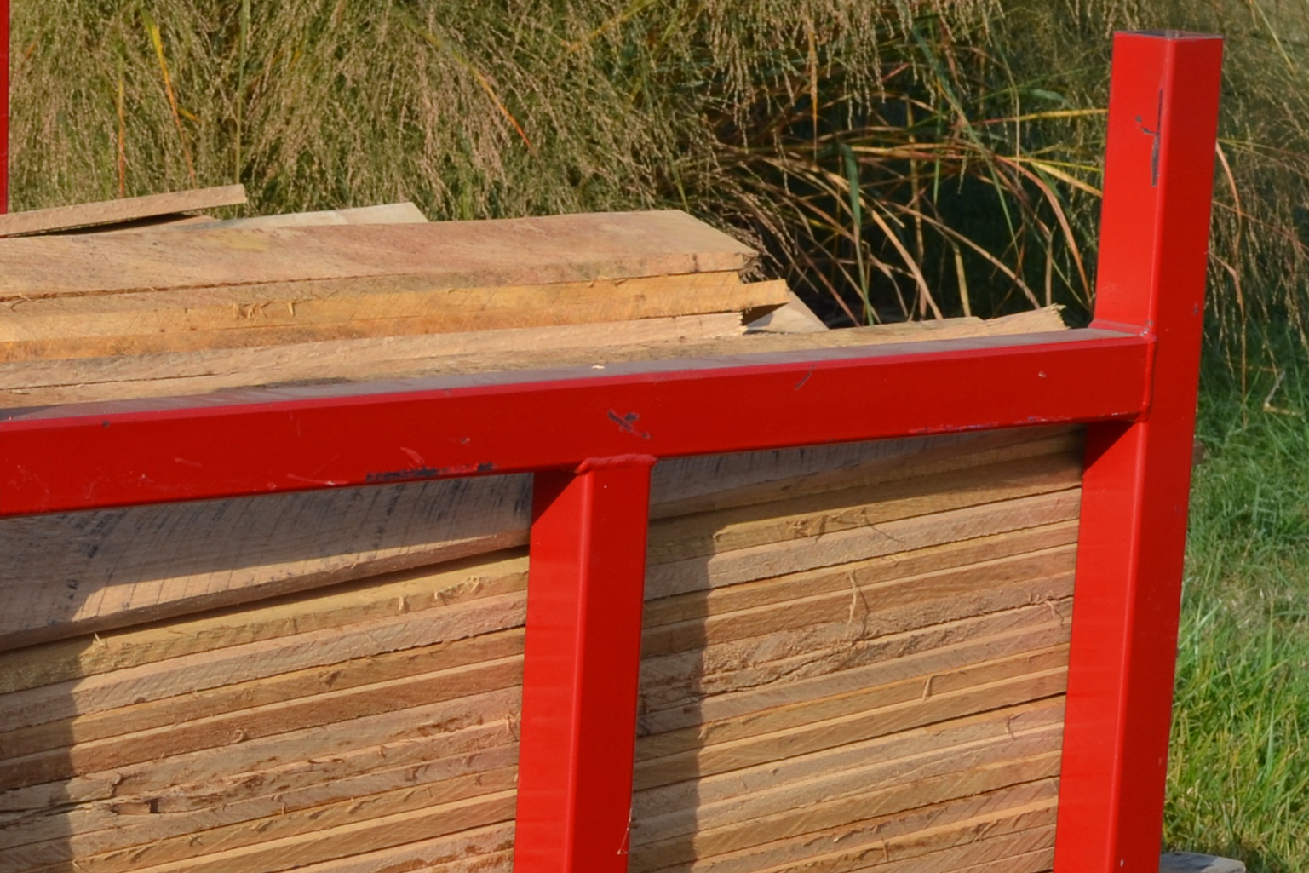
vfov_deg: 9.4
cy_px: 965
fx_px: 5236
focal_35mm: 144
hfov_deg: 14.2
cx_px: 284
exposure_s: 1/250
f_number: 8
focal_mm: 30
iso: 110
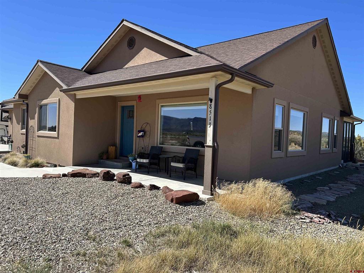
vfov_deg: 53.1
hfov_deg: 67.3
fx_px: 273
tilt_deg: -1.7
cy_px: 136
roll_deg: -1.7
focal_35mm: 26
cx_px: 182
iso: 50
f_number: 1.5
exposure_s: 1/2632
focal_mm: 5.7
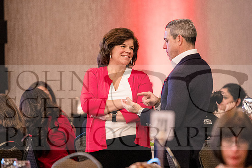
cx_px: 126
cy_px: 84
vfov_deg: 4.6
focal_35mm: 300
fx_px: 2100
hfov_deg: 6.9
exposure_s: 1/60
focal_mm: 200
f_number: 2.8
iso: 4000
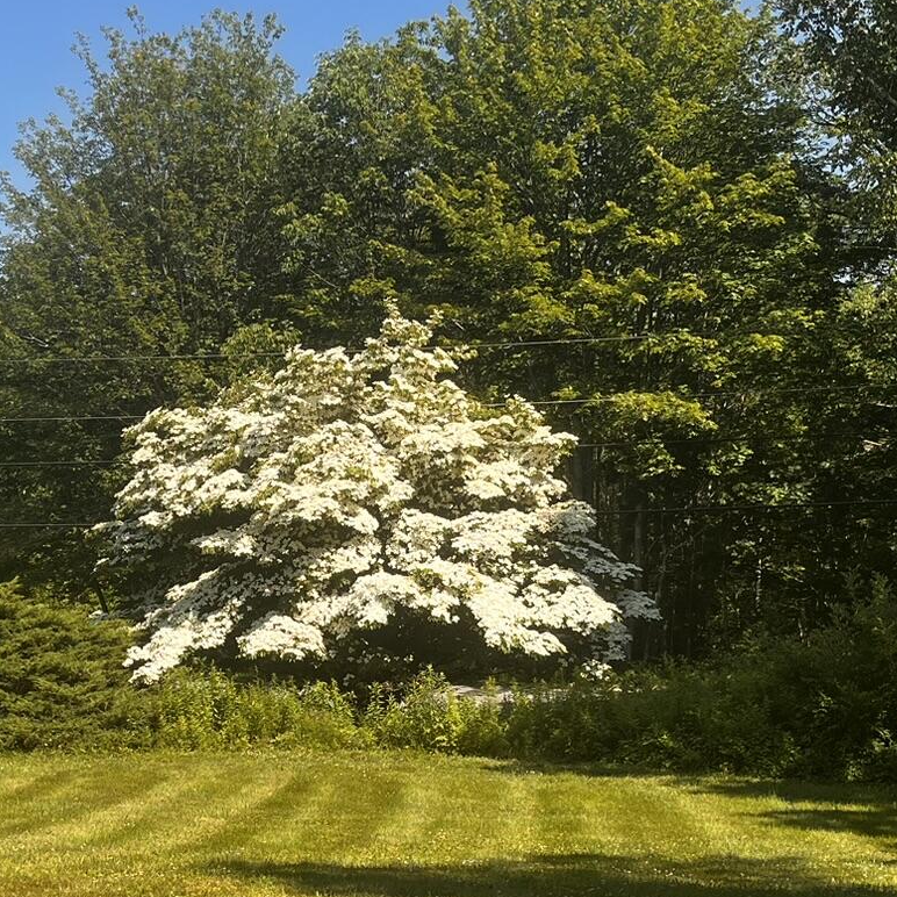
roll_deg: +0.0
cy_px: 561
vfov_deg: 28.1
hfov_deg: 28.1
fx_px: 1788
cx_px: 406
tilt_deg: -4.5
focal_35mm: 61
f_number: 1.6
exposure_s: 1/1923
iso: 50
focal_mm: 5.1
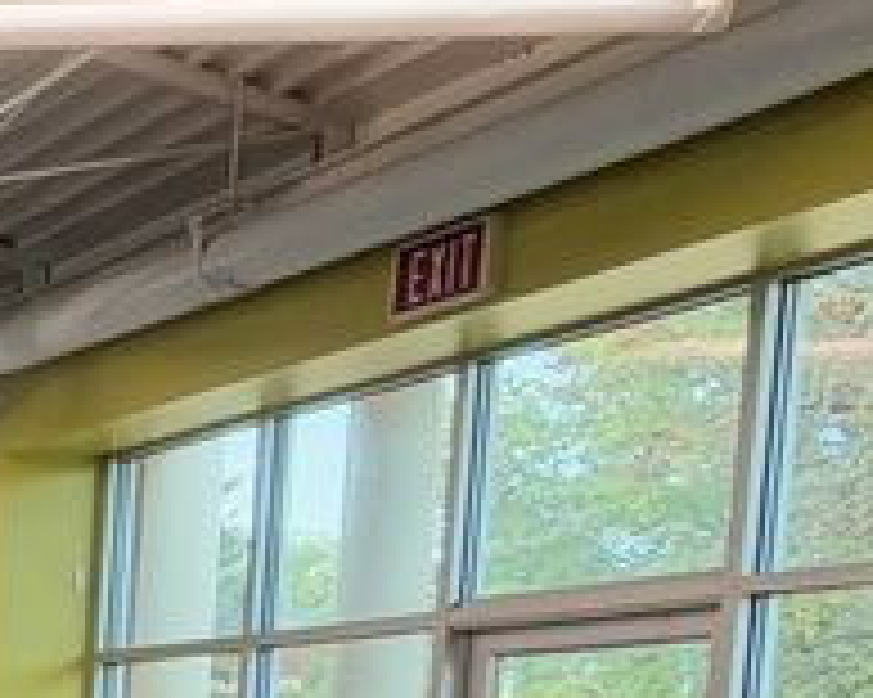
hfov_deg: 15.3
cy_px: 968
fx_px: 1859
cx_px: -1202
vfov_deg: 19.2
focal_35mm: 72
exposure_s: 1/120
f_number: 2.2
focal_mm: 2.22
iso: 160
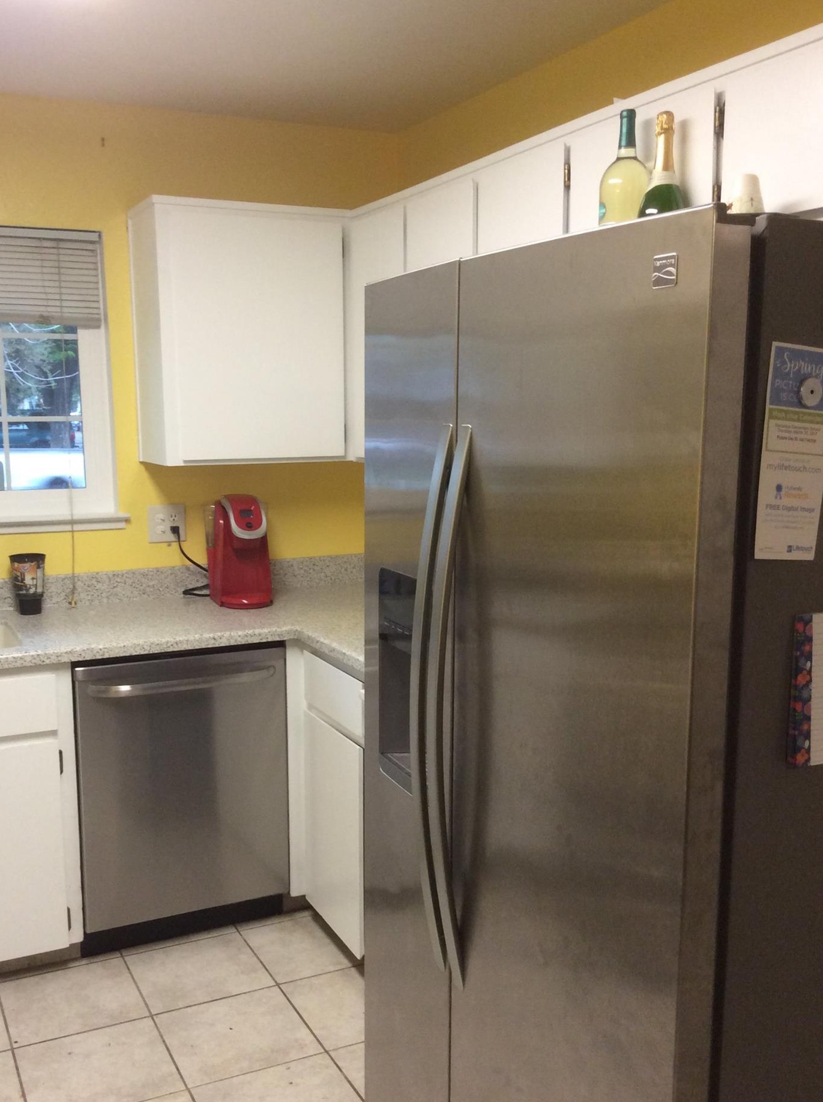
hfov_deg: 40.6
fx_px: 1113
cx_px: 375
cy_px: 581
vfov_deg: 52.7
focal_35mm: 35
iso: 100
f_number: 2.4
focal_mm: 3.3
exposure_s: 1/24
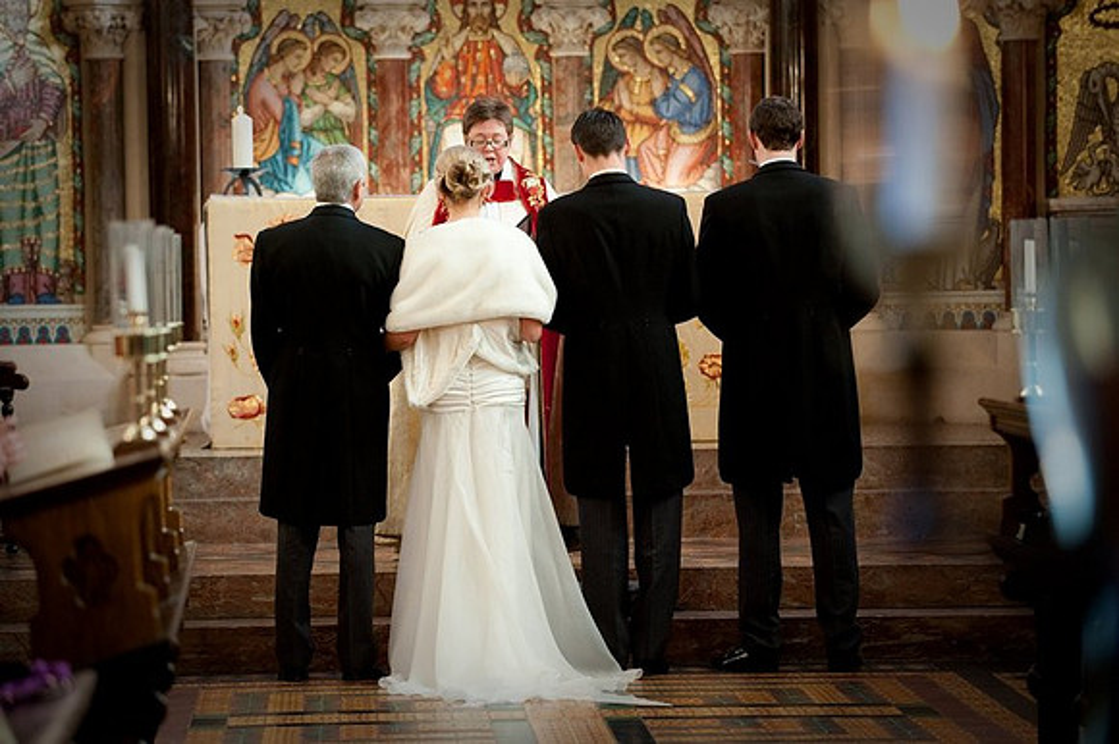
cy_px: 372
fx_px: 4194
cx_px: 560
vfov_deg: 10.1
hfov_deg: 15.2
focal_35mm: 135
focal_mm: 135
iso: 1000
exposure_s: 1/50
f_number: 2.8
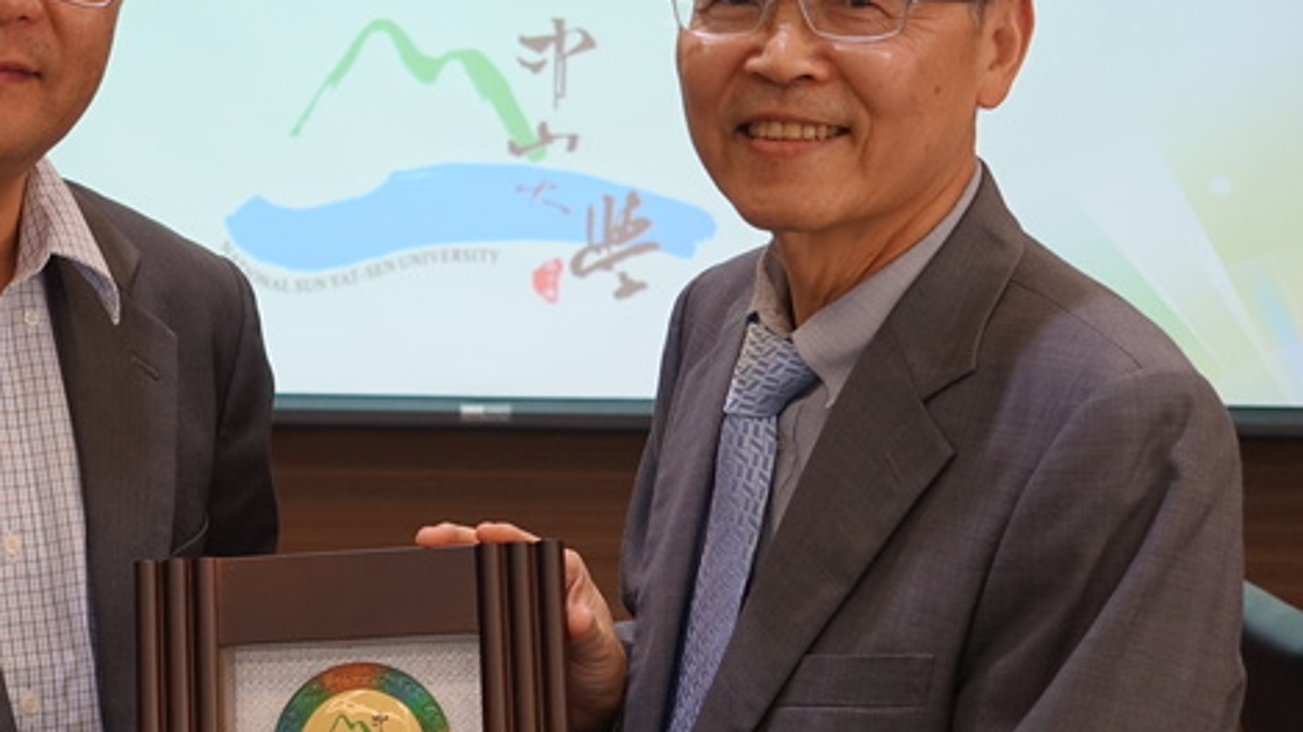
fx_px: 3419
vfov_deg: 12.2
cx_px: 352
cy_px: 233
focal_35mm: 99
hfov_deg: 21.4
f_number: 2.8
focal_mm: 13.53
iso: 125
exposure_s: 1/40
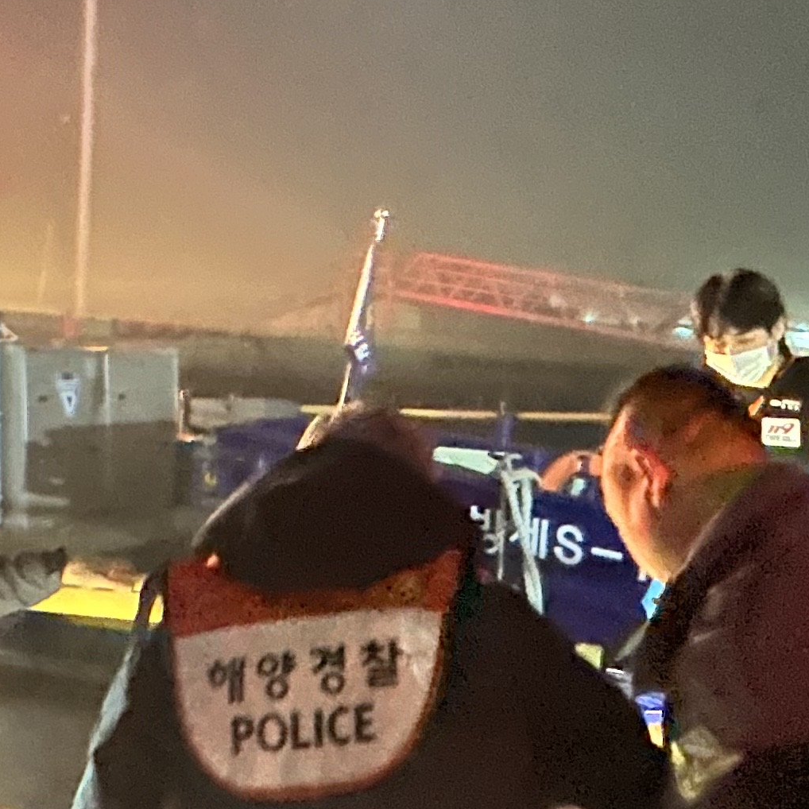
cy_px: 339
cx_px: 253
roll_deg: -0.1
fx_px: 1296
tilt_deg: +0.7
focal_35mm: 49
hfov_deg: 34.3
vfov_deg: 34.6
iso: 1600
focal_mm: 2.22
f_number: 2.2
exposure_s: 1/12
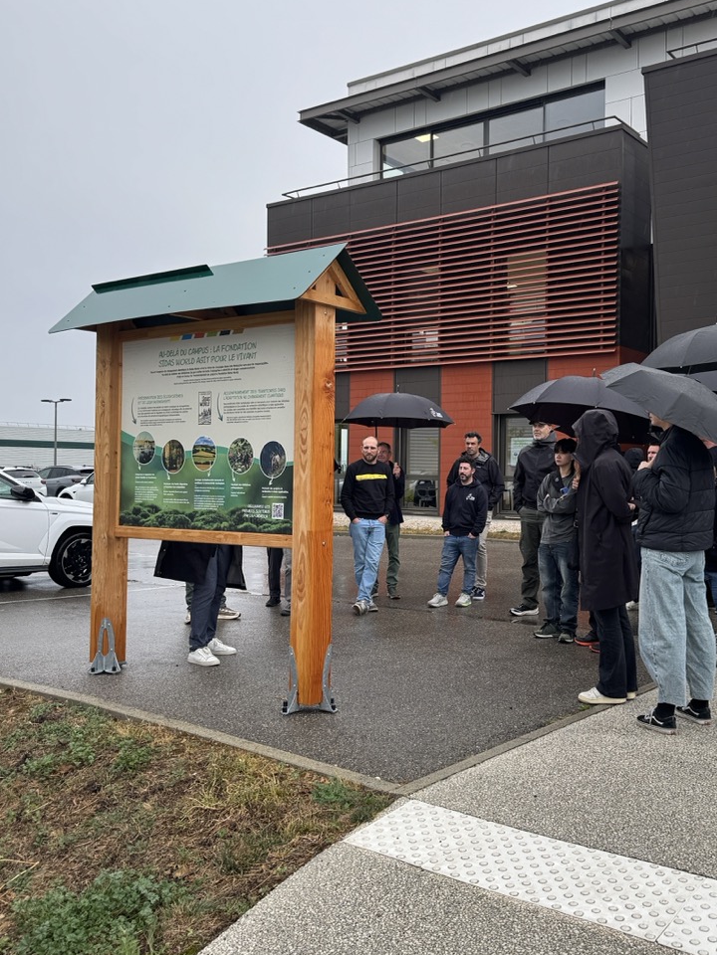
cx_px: 462
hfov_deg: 43.7
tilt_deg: +2.2
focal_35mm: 32
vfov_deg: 56.8
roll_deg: -0.5
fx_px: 884
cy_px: 441
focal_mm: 6.76
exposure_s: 1/173
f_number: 1.78
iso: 80
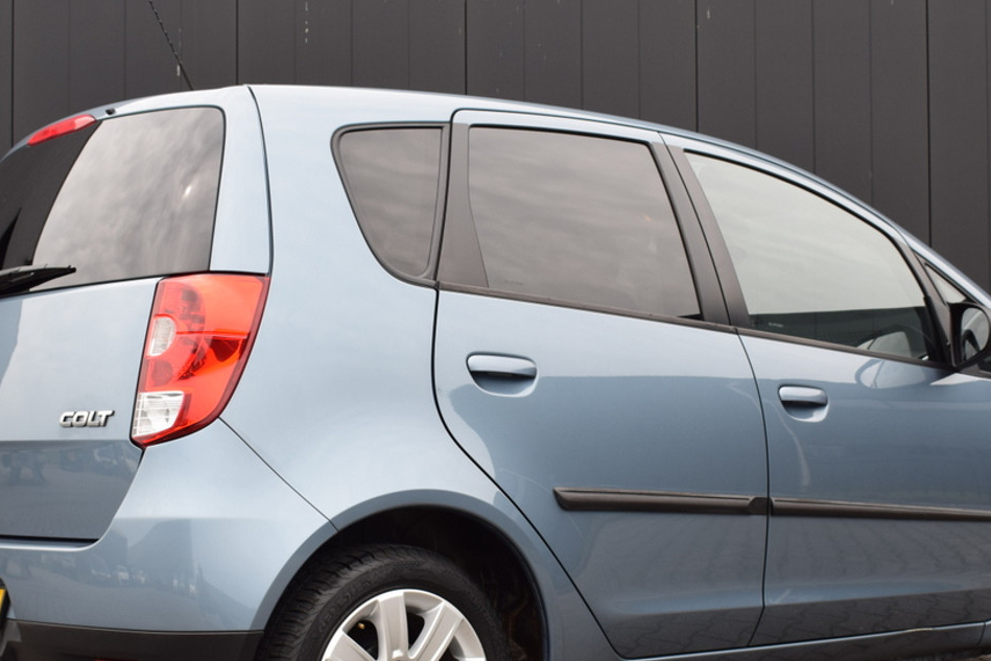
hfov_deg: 33.5
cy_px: 418
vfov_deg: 22.7
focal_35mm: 60
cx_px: 492
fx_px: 1645
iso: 400
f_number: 7.1
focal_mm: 27
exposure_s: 1/200
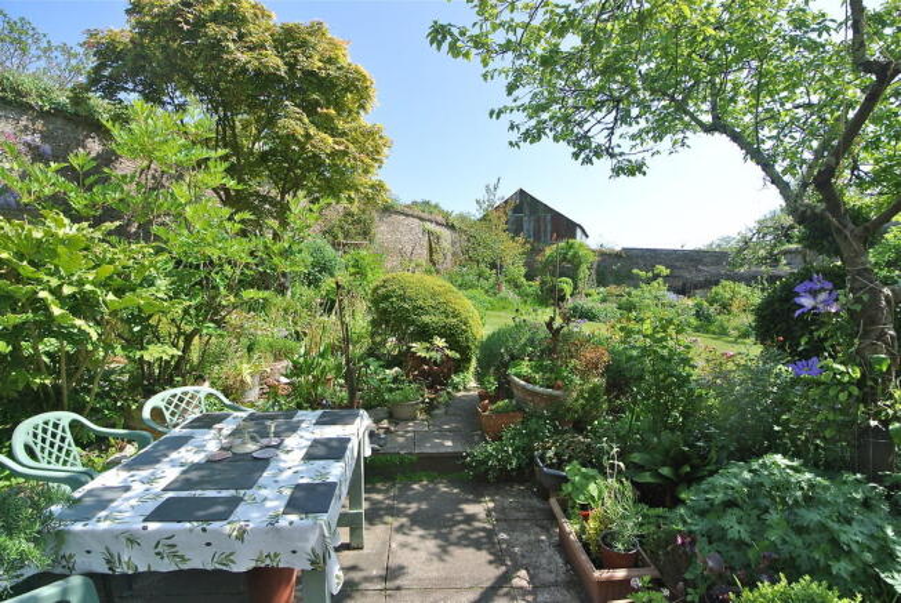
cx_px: 450
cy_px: 302
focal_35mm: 18
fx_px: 451
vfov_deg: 67.5
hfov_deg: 89.9
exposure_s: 1/320
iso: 100
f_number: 4.5
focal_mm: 6.7
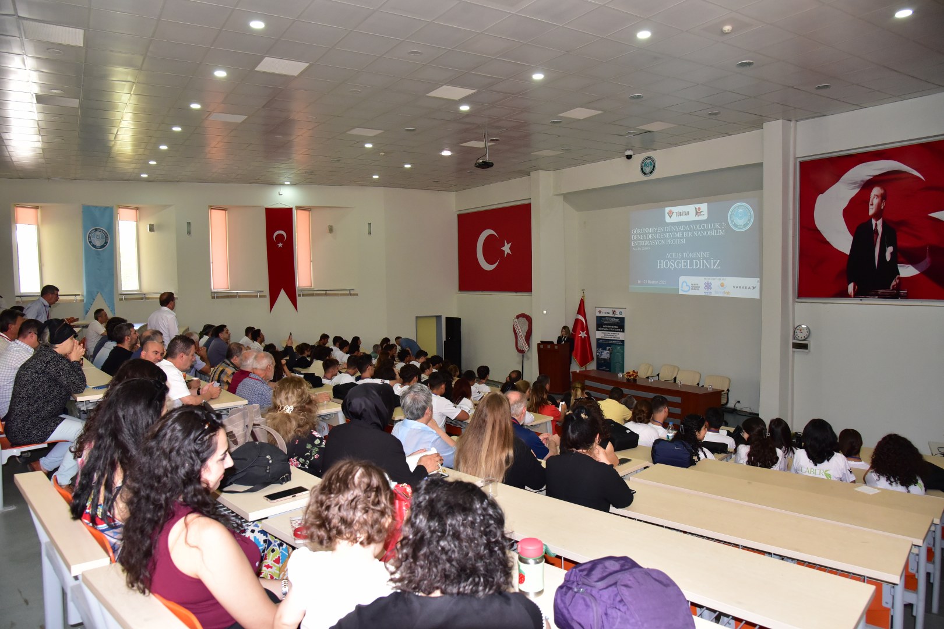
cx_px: 472
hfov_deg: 73.7
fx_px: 629
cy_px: 314
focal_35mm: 24
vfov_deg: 53.1
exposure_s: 1/200
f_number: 5.6
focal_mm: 24
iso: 2500
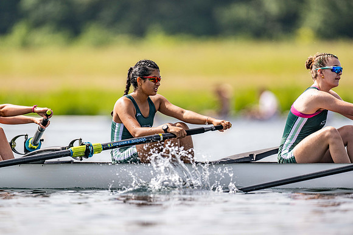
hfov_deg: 3.4
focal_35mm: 600
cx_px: 176
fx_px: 5884
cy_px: 118
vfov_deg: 2.3
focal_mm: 600
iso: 220
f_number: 4
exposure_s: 1/2500
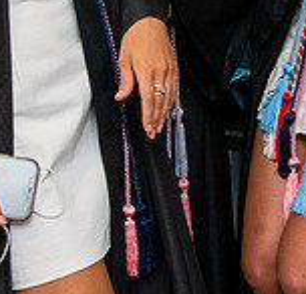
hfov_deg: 11.1
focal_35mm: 159
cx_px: 301
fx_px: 1559
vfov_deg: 10.5
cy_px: -112
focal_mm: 26
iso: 2500
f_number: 4
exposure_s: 1/160
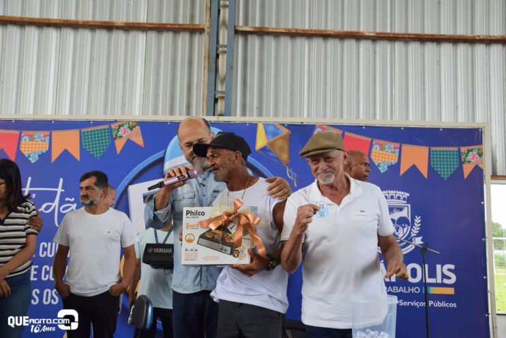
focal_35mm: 39
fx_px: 548
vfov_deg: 34.2
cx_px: 253
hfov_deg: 49.5
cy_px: 169
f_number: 6.3
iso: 400
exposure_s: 1/160
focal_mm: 26
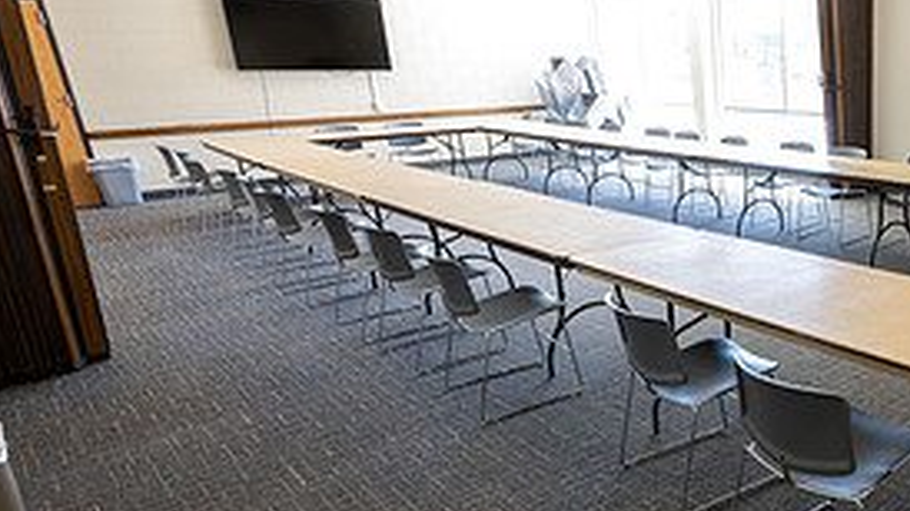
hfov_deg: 52.9
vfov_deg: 37.6
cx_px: 857
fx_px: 748
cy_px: 314
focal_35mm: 31
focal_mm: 14
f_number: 11
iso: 100
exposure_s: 1/3
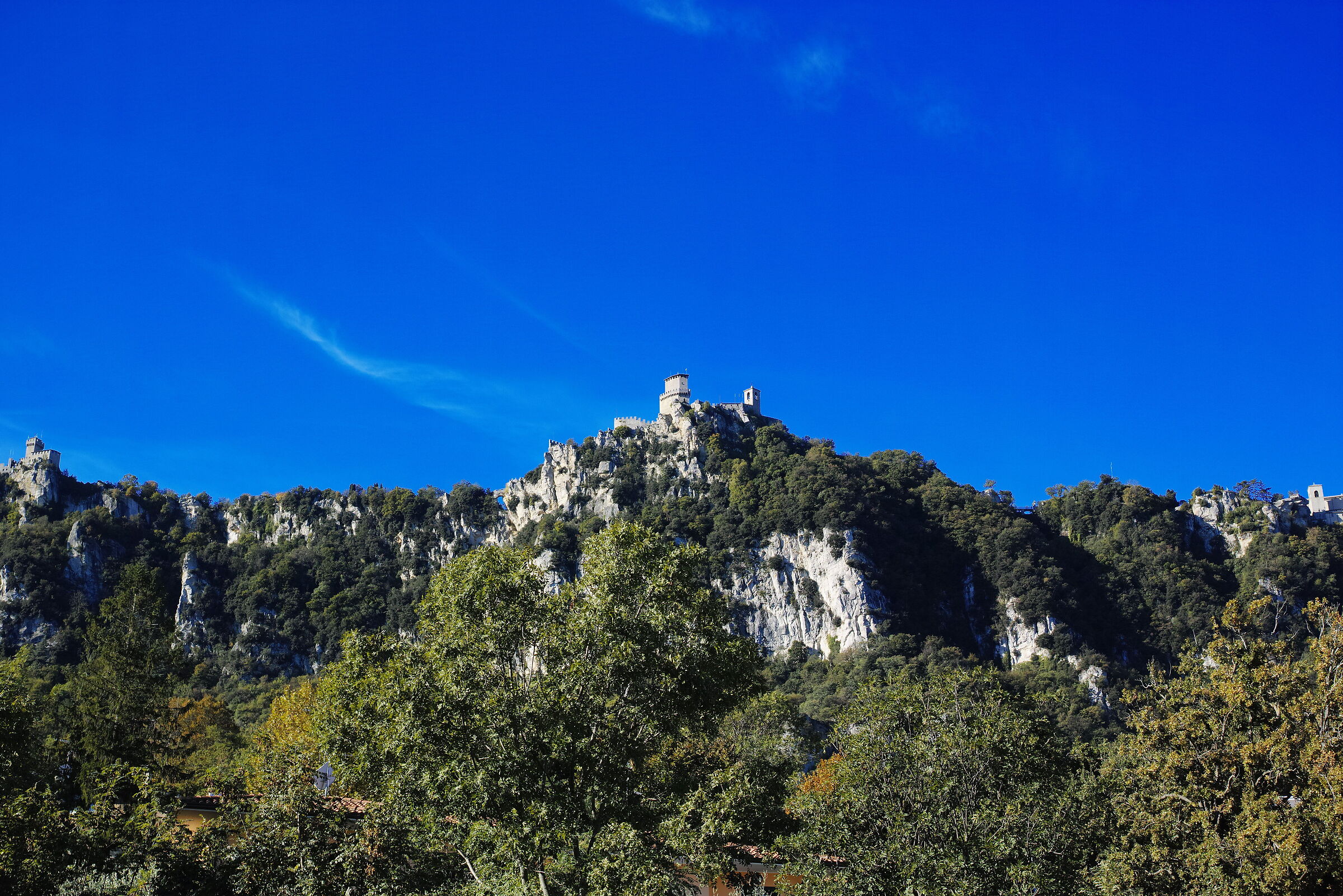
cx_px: 672
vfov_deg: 29.9
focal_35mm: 45
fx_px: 1679
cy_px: 448
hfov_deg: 43.6
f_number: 5.6
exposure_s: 1/250
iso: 100
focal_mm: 30
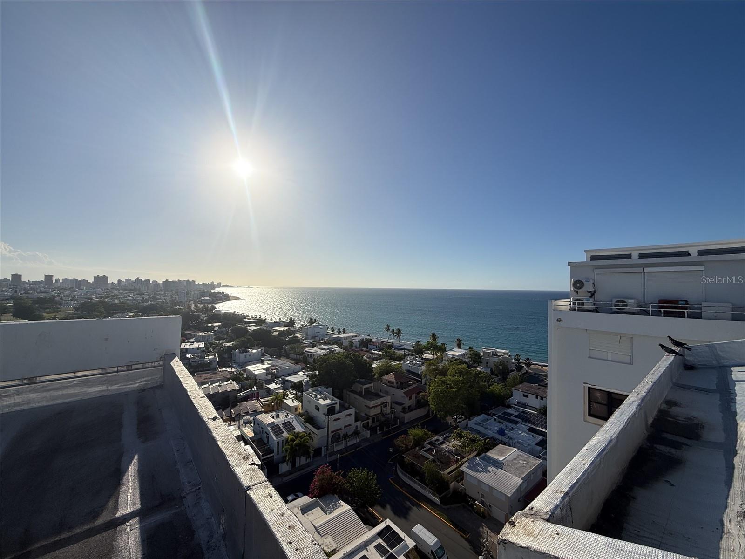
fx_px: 301
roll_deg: -0.8
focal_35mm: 14
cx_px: 372
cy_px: 280
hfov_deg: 102.1
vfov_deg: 85.7
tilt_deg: +0.7
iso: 20
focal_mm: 2.22
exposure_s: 1/2717
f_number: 2.2
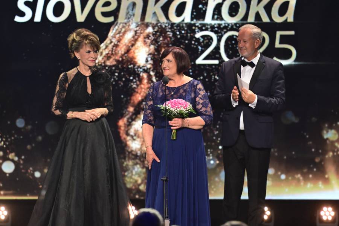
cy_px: 113
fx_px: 2825
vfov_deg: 4.6
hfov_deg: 6.9
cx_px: 170
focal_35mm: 300
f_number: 2.8
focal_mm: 200
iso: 2000
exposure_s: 1/160
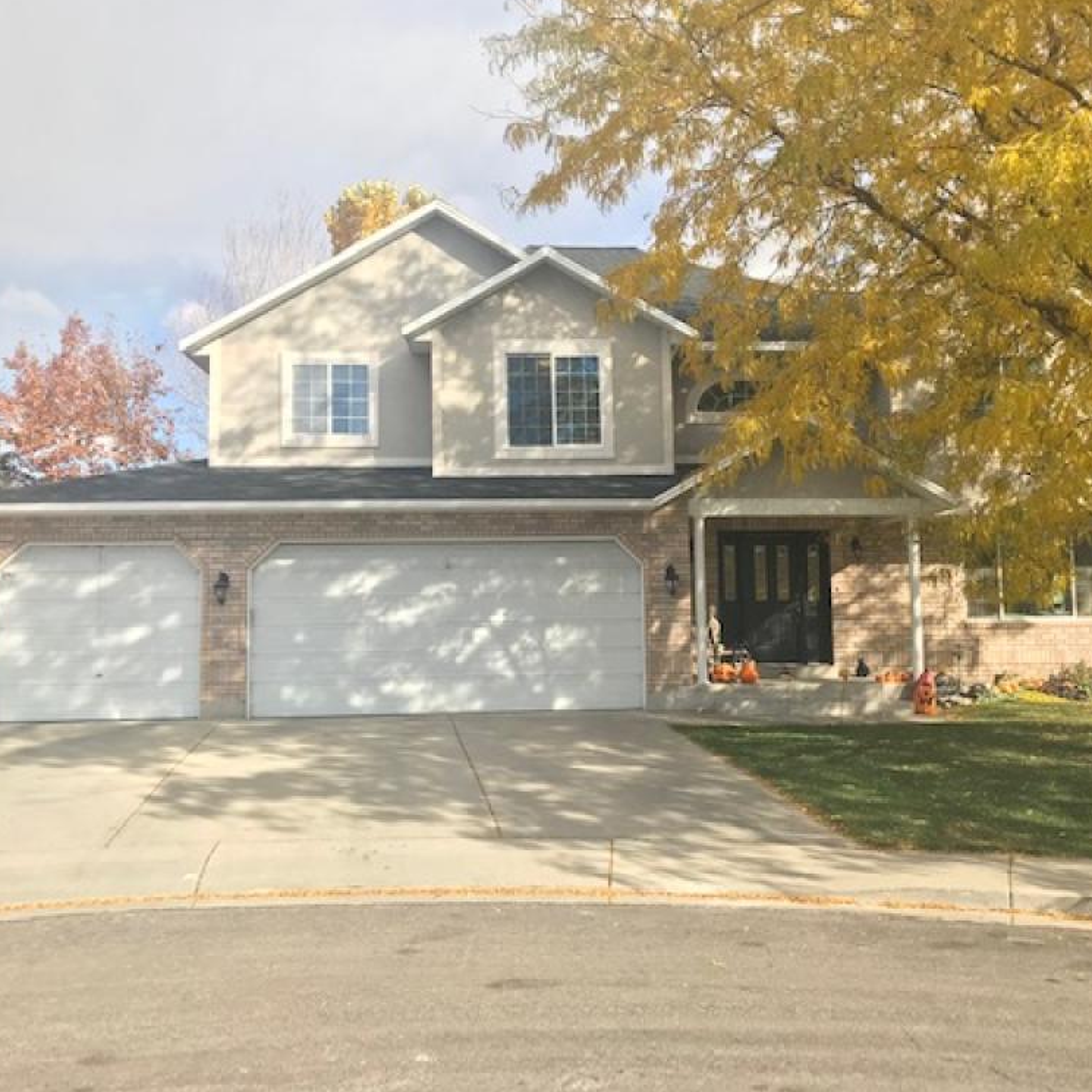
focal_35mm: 34
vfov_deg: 48.4
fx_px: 1213
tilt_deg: +4.1
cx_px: 597
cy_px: 534
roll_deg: +0.9
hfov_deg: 48.4
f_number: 1.8
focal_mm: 3.99
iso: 20
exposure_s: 1/958
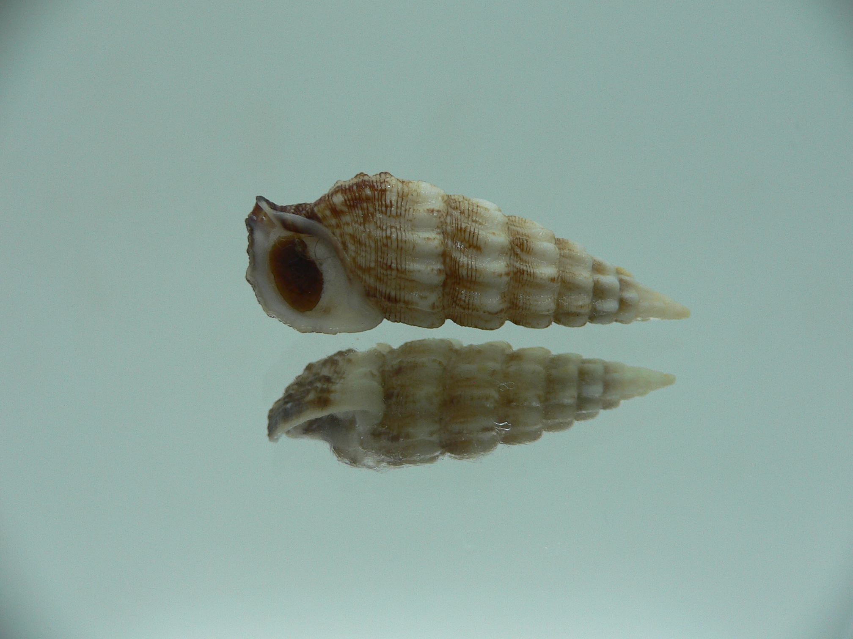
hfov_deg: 52.6
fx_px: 862
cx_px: 426
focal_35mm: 35
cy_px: 320
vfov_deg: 40.7
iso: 80
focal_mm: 4.6
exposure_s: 1/60
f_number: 2.8
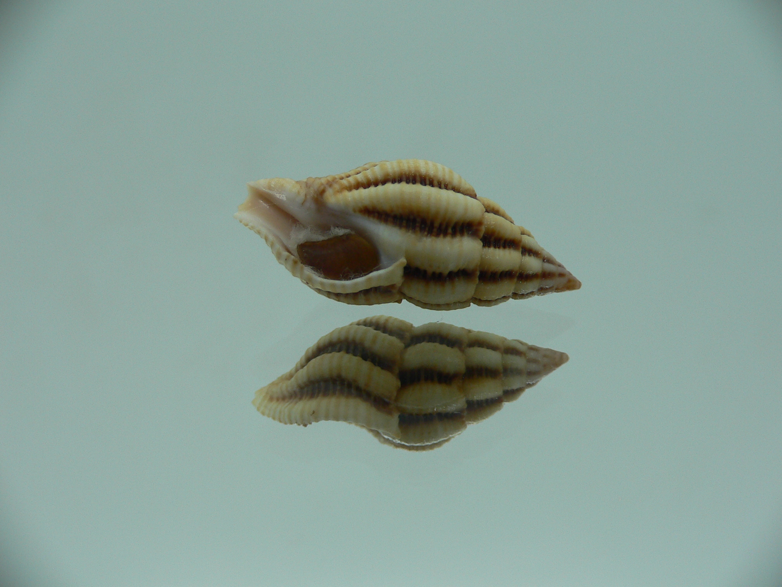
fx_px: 791
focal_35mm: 35
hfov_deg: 52.6
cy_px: 294
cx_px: 391
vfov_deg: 40.7
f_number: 2.8
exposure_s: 1/60
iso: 80
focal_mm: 4.6
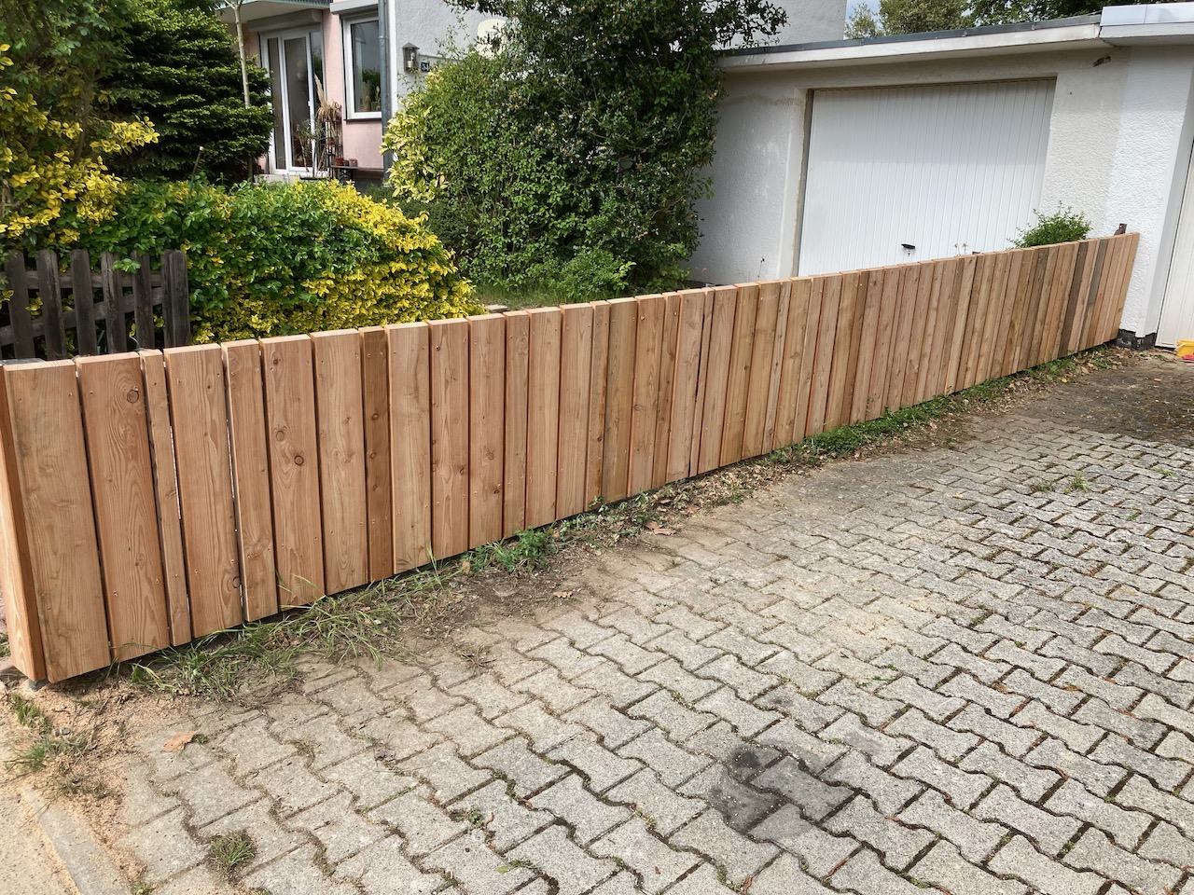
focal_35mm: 28
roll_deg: -1.9
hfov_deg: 63.4
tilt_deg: -16.7
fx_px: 966
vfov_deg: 49.7
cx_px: 597
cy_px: 448
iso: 20
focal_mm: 3.99
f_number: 1.8
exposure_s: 1/1333
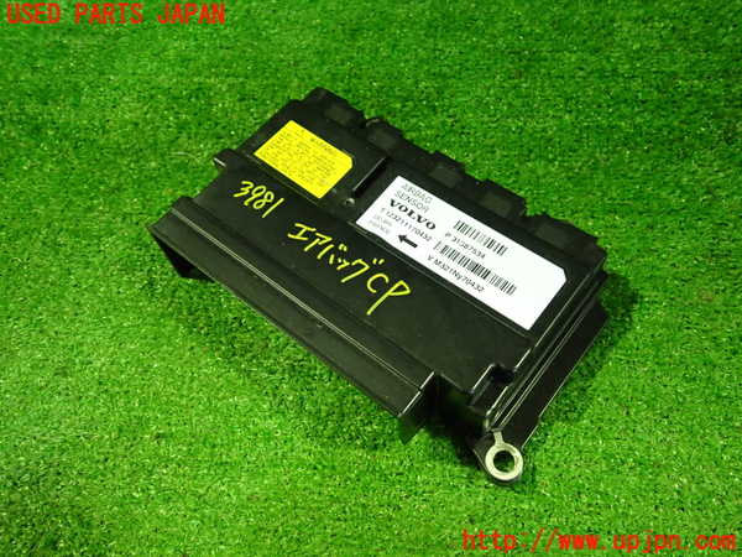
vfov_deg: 46.8
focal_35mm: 30
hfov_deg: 60.0
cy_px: 278
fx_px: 643
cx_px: 371
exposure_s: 1/25
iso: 1000
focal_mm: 5.4
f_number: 2.3
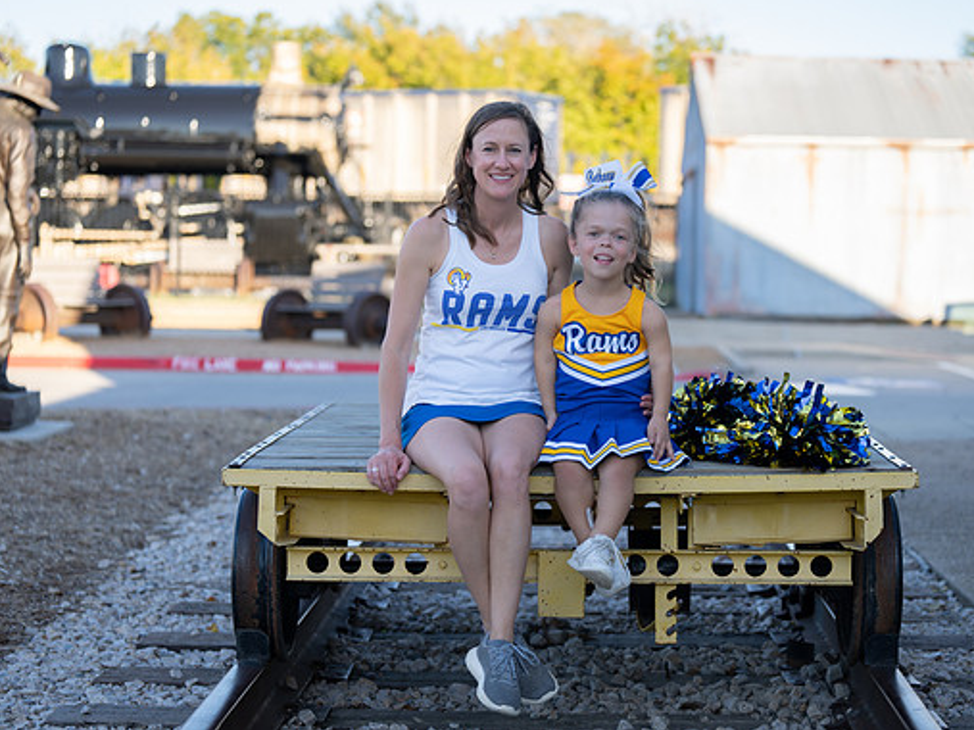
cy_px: 360
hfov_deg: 25.3
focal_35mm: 77
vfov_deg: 19.1
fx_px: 2166
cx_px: 551
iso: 100
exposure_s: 1/320
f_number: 2.8
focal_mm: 70
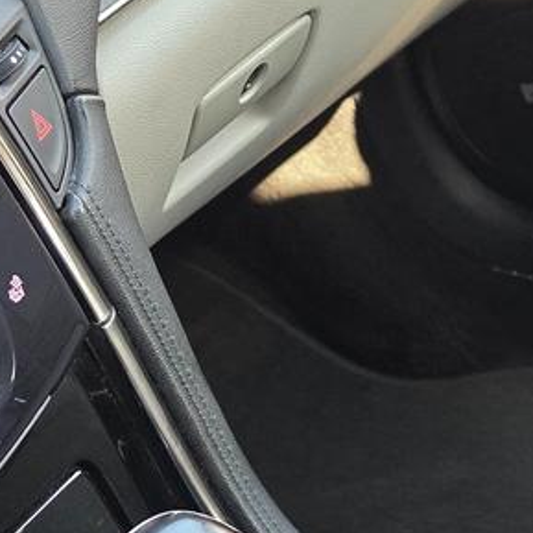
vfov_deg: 18.8
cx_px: 944
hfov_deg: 16.4
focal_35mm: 90
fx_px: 1568
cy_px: 522
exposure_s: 1/120
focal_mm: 6.3
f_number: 1.7
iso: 200
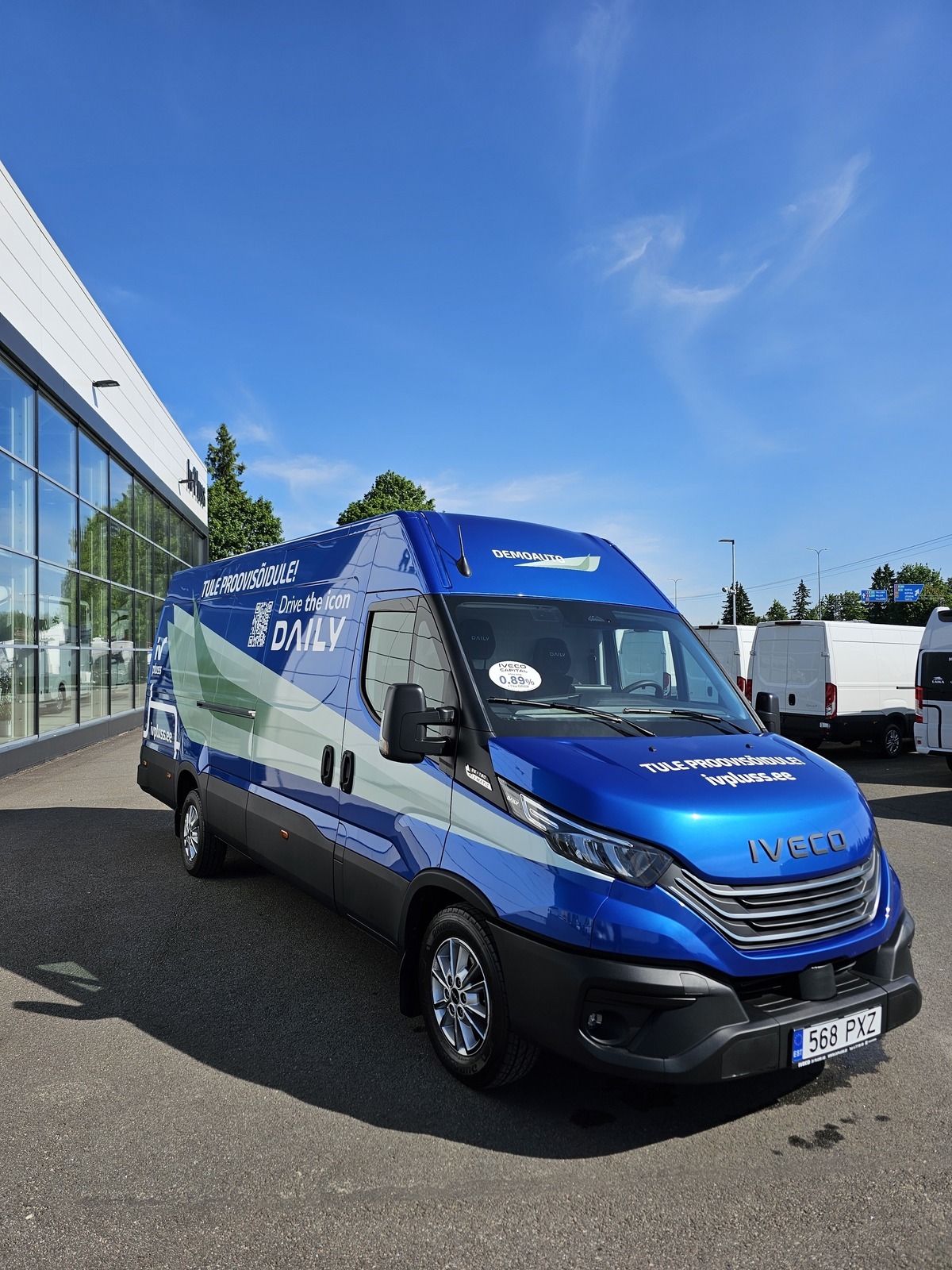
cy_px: 635
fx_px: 843
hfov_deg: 58.9
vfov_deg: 73.9
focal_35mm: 23
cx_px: 476
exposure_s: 1/927
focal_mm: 6.3
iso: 10
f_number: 1.7
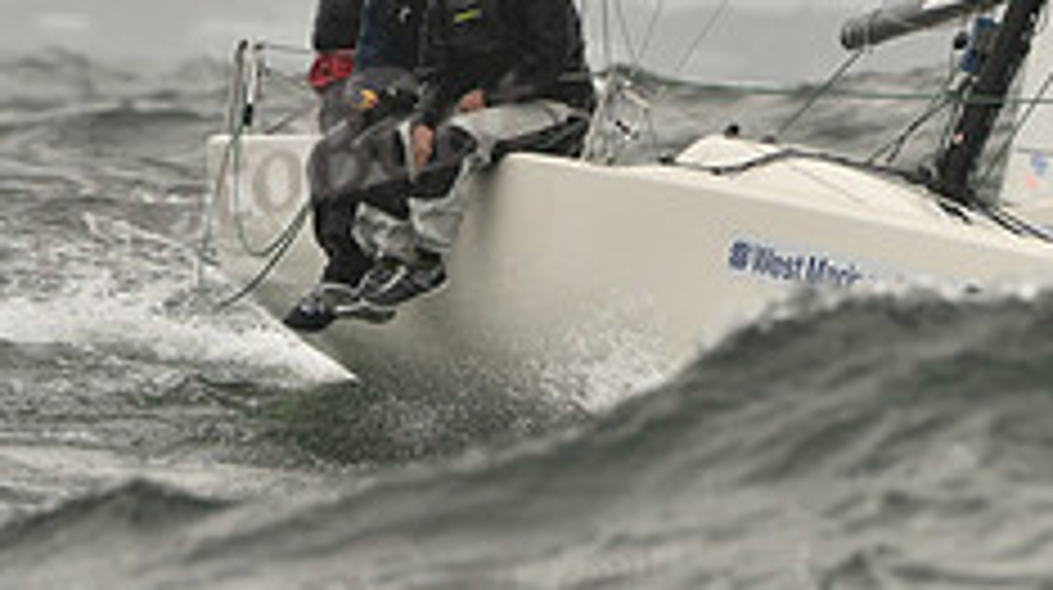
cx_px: 891
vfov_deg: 1.2
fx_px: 29005
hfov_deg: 2.1
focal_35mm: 1040
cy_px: 331
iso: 400
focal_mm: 400
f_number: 7.1
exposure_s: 1/1250
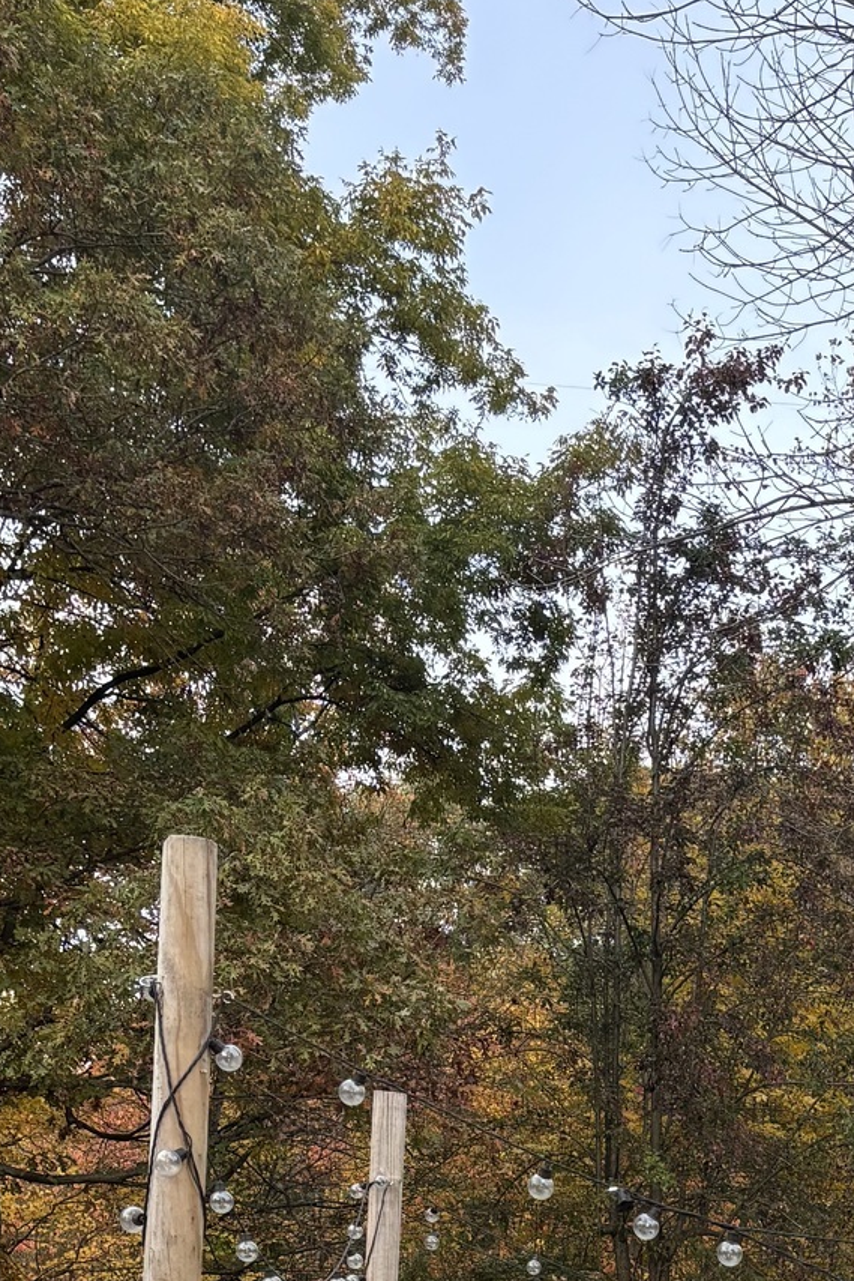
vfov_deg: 24.5
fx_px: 2596
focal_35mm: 73
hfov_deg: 18.0
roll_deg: +0.0
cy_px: 1625
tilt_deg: -6.1
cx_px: 952
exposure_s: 1/272
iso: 50
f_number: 1.6
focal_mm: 5.96
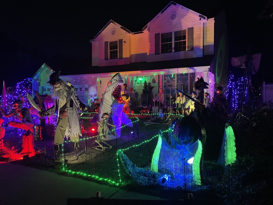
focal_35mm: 26
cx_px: 136
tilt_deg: +0.4
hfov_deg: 67.3
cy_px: 102
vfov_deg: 53.1
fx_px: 205
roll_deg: +0.4
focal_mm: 4.2
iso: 640
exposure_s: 1/30
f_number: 1.6
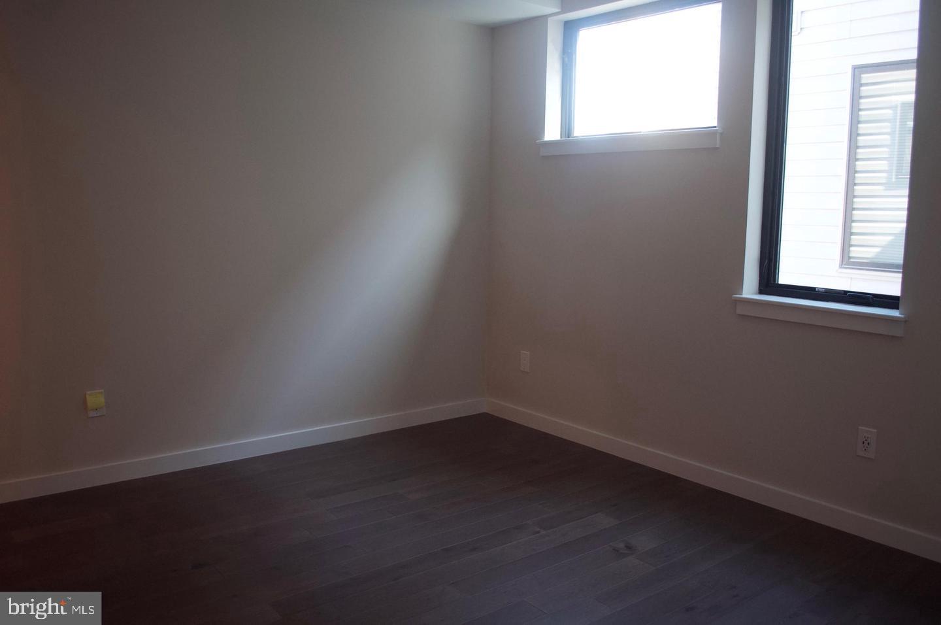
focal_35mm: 30
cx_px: 470
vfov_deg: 43.5
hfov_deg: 62.0
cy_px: 312
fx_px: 783
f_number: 4
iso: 800
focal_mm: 20
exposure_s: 1/60
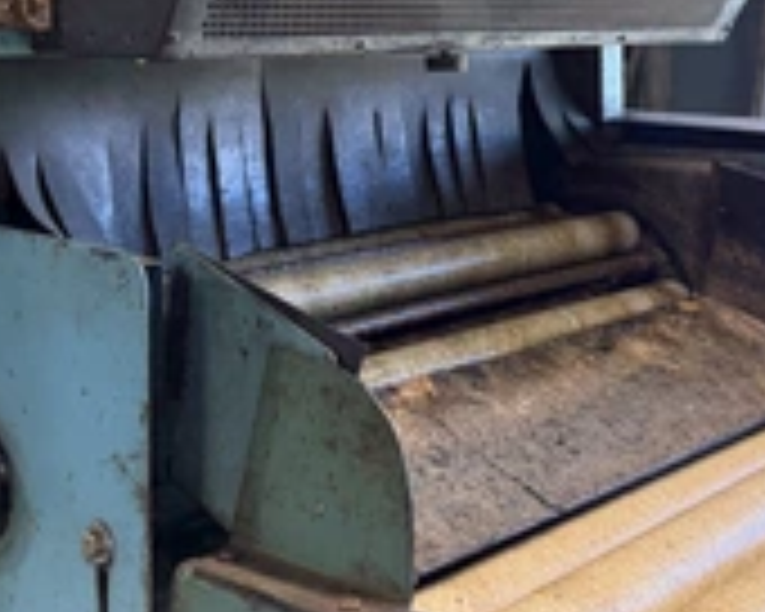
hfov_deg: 34.1
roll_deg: +1.2
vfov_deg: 26.6
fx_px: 1245
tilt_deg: -0.9
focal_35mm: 55
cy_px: 50
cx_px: 324
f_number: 1.78
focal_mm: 6.76
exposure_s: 1/60
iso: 125
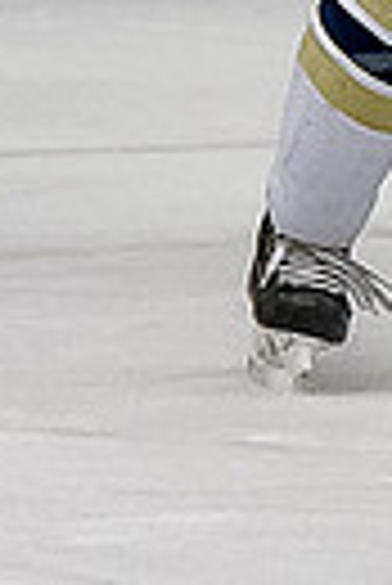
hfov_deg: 0.7
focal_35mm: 2026
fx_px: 33001
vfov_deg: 1.0
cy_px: -382
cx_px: 766
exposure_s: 1/800
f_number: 4
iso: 2500
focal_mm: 125
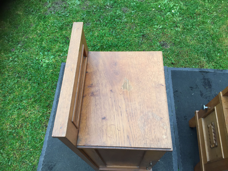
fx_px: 191
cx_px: 114
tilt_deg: -62.3
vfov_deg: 48.2
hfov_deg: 61.7
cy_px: 86
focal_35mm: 29
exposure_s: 1/100
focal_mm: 4.15
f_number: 2.2
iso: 50
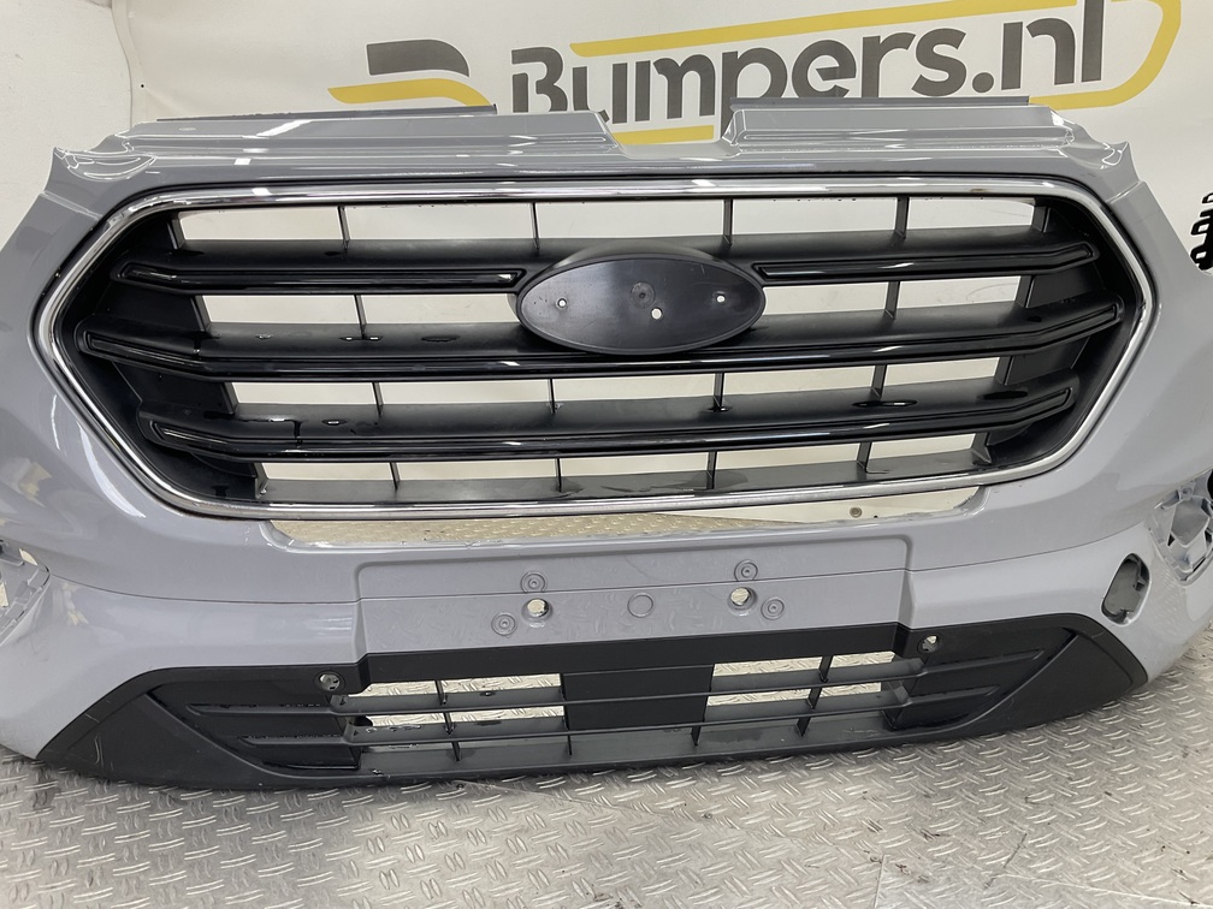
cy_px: 454
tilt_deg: -12.1
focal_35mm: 29
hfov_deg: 61.7
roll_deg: +0.0
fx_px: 1016
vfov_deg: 48.2
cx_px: 606
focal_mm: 3
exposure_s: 1/100
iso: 32
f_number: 1.8
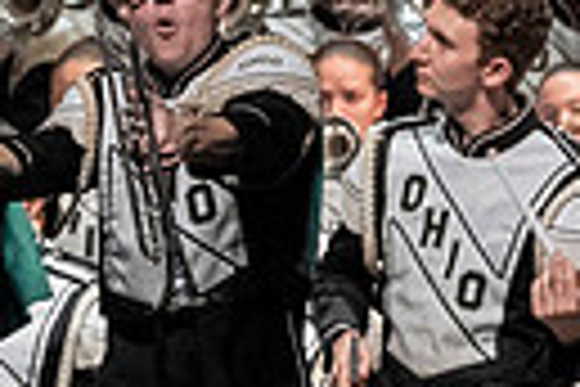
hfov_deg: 2.2
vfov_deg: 1.5
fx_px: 15192
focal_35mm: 943
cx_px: -472
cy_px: 364
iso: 4000
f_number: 4
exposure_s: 1/500
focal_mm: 140
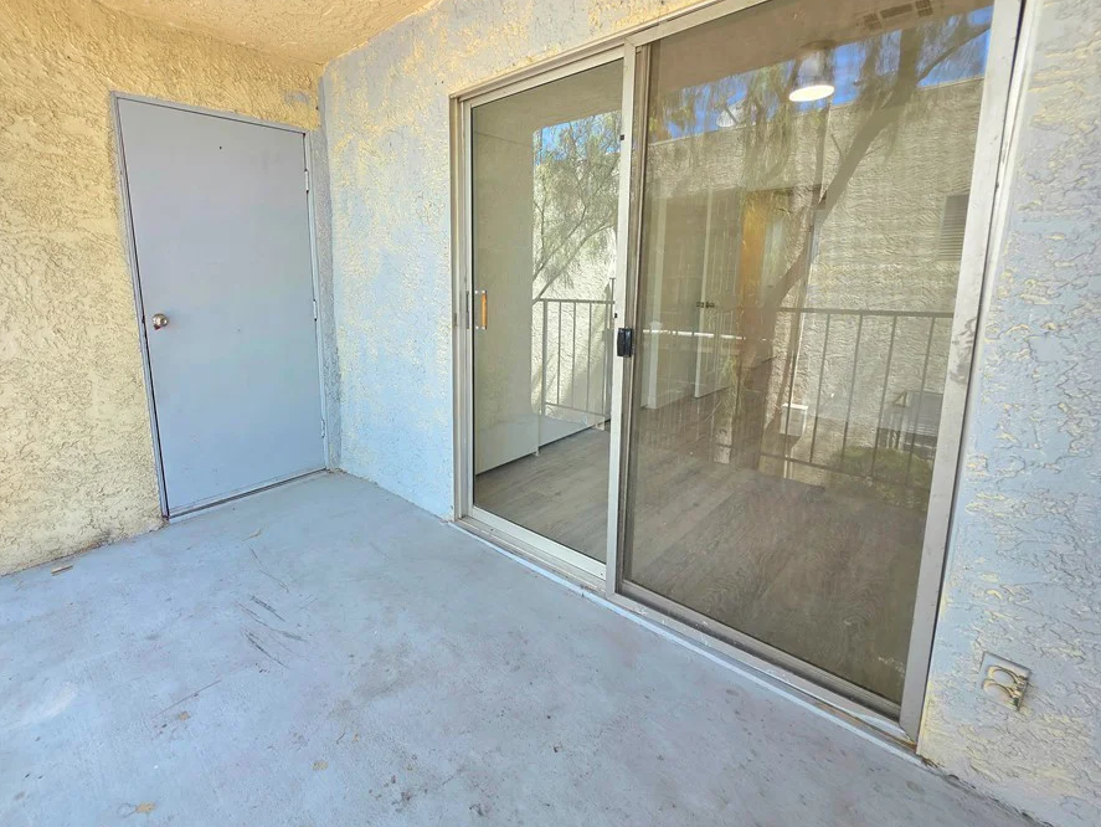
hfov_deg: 97.4
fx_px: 477
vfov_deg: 81.4
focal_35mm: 15
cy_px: 364
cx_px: 468
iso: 50
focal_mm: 2.2
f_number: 1.9
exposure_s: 1/120
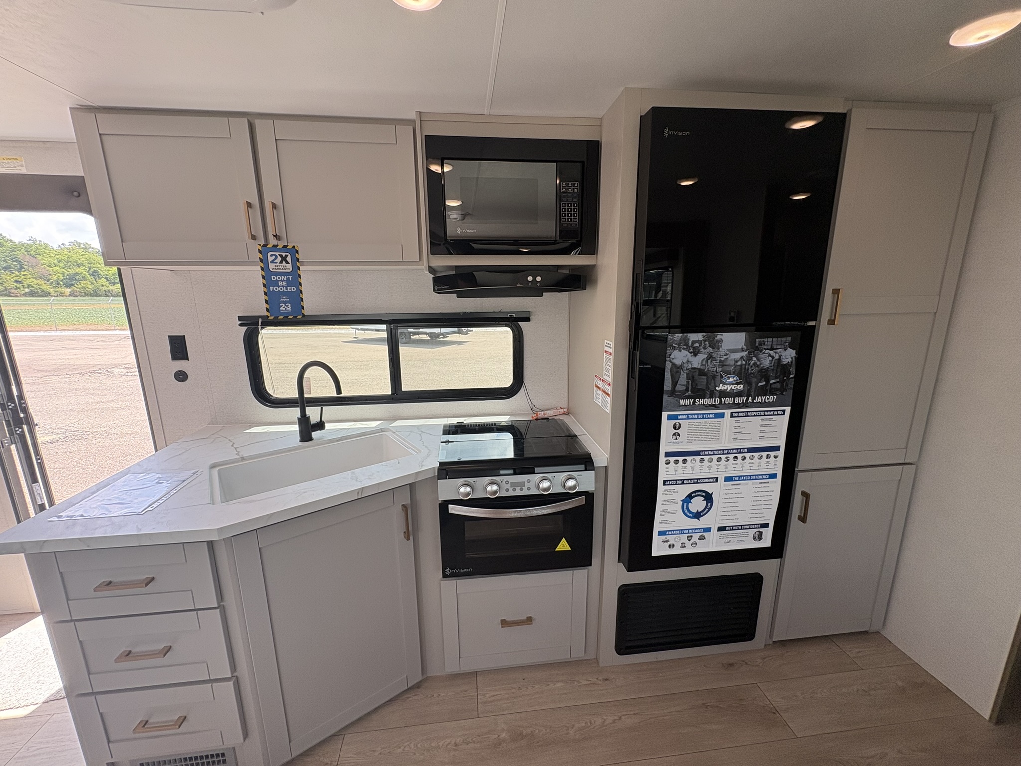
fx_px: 413
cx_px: 510
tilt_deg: -12.5
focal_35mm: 14
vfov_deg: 85.7
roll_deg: +0.0
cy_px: 383
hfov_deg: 102.1
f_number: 2.2
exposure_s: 1/99
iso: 50
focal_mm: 2.22
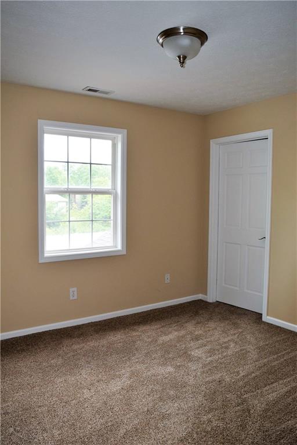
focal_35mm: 27
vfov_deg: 67.4
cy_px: 222
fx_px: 334
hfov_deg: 47.9
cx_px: 148
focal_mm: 18
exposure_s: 1/100
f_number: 5
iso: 800
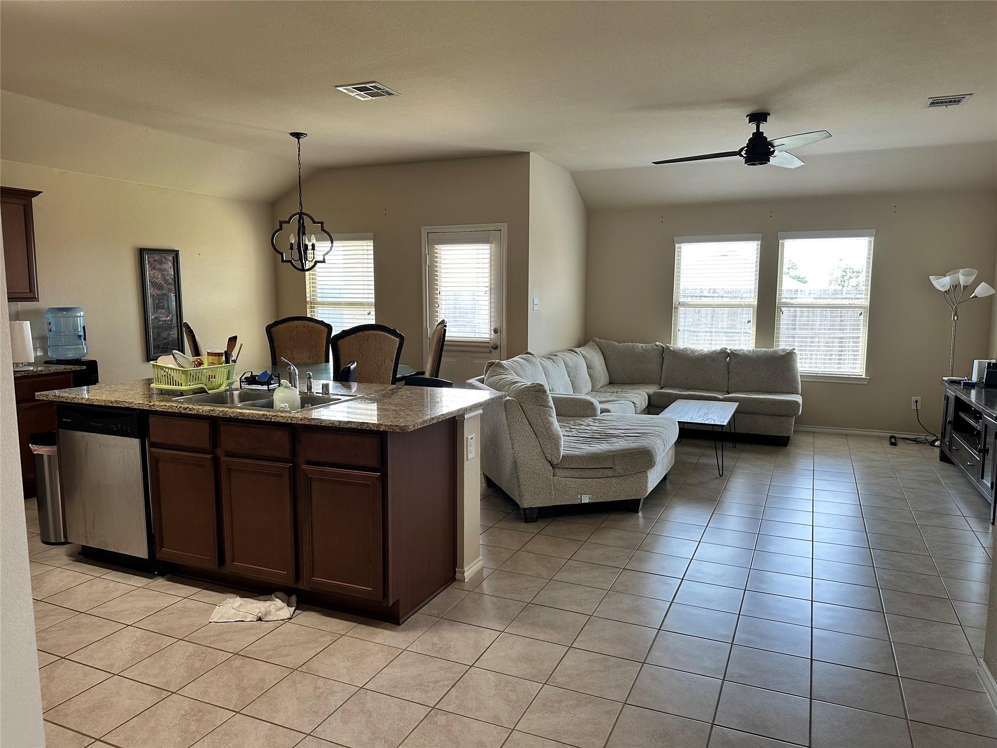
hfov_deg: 71.6
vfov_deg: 56.8
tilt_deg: -6.2
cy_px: 374
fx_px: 691
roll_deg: +0.1
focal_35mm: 24
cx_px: 498
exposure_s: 1/120
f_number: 1.78
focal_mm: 6.86
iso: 125
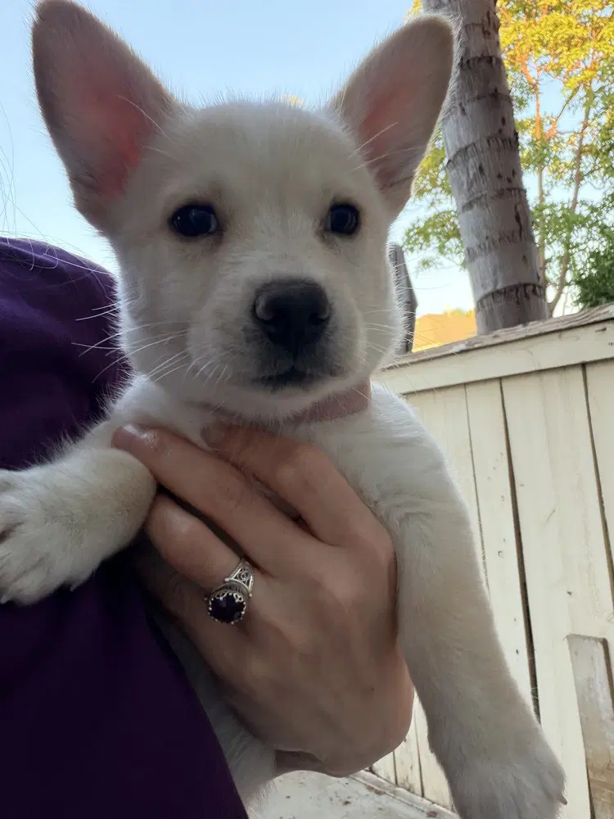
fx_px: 709
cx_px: 307
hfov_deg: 46.8
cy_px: 410
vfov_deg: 60.0
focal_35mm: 30
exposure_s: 1/155
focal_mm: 2.71
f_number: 1.9
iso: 50
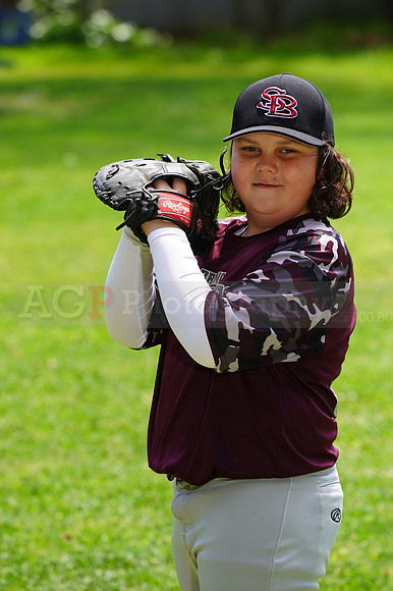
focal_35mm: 268
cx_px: 196
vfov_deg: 7.7
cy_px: 296
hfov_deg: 5.1
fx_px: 4393
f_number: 8
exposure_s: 1/160
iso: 200
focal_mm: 268
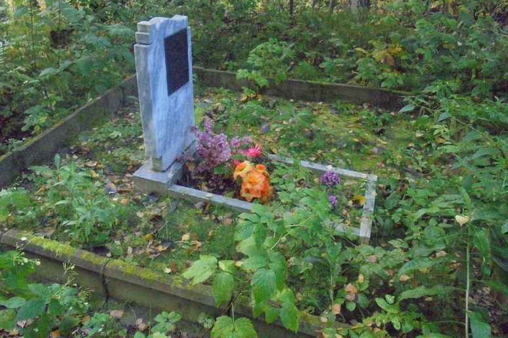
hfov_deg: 65.5
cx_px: 252
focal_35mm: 28
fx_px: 395
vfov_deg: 46.3
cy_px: 147
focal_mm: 4.6
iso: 1000
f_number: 3.5
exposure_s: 1/250
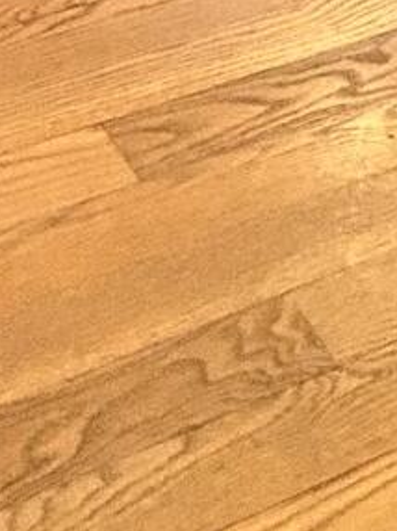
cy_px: -925
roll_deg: -3.3
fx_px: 1501
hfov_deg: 14.0
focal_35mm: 98
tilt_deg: -8.7
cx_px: -226
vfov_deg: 12.5
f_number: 2.2
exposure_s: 1/60
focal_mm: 2.22
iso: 250
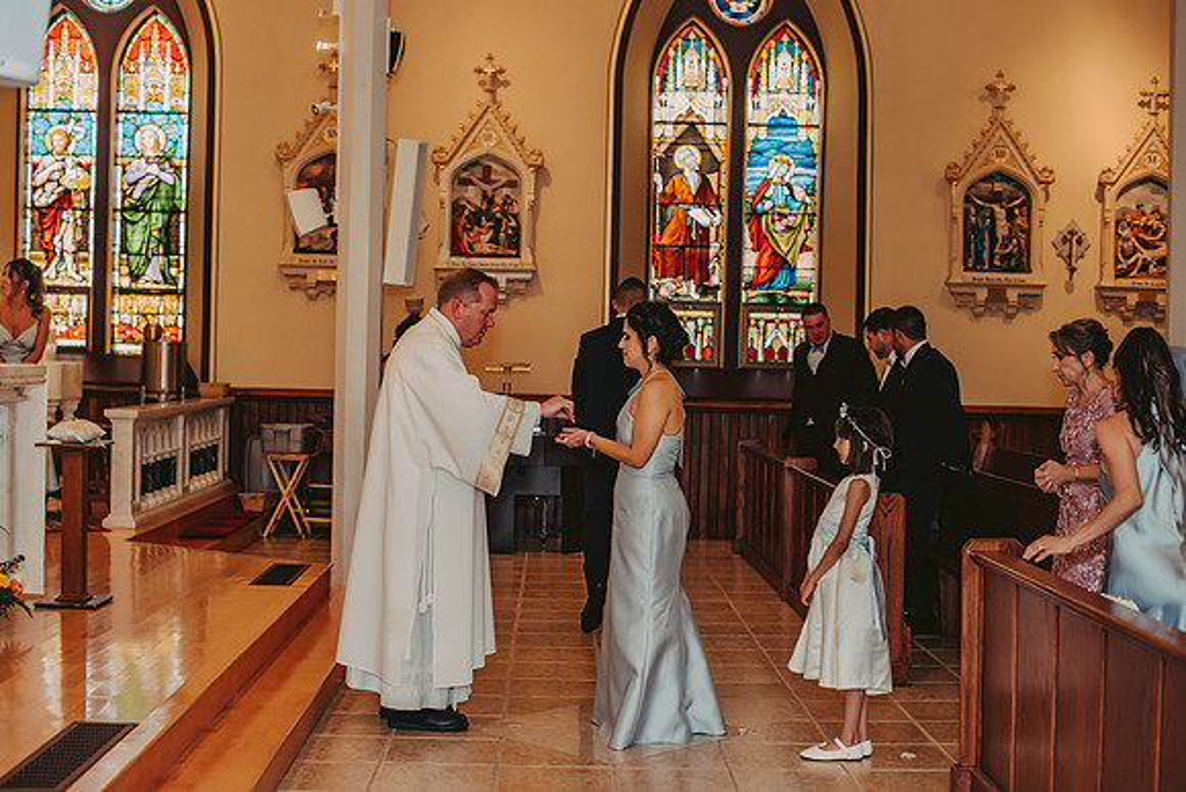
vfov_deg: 27.0
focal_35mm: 50
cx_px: 593
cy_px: 396
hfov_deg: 39.6
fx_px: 1648
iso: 800
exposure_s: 1/125
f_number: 2.8
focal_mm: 50
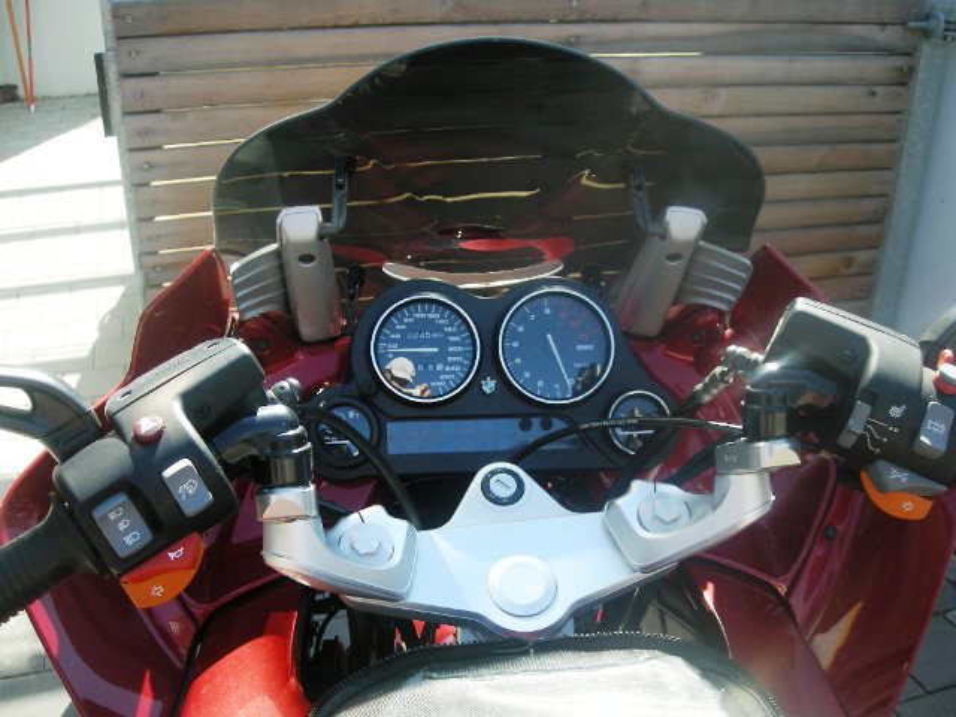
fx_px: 967
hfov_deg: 52.6
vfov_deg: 40.7
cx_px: 478
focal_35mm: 35
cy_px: 358
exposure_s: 1/208
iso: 50
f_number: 2.8
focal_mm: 5.7
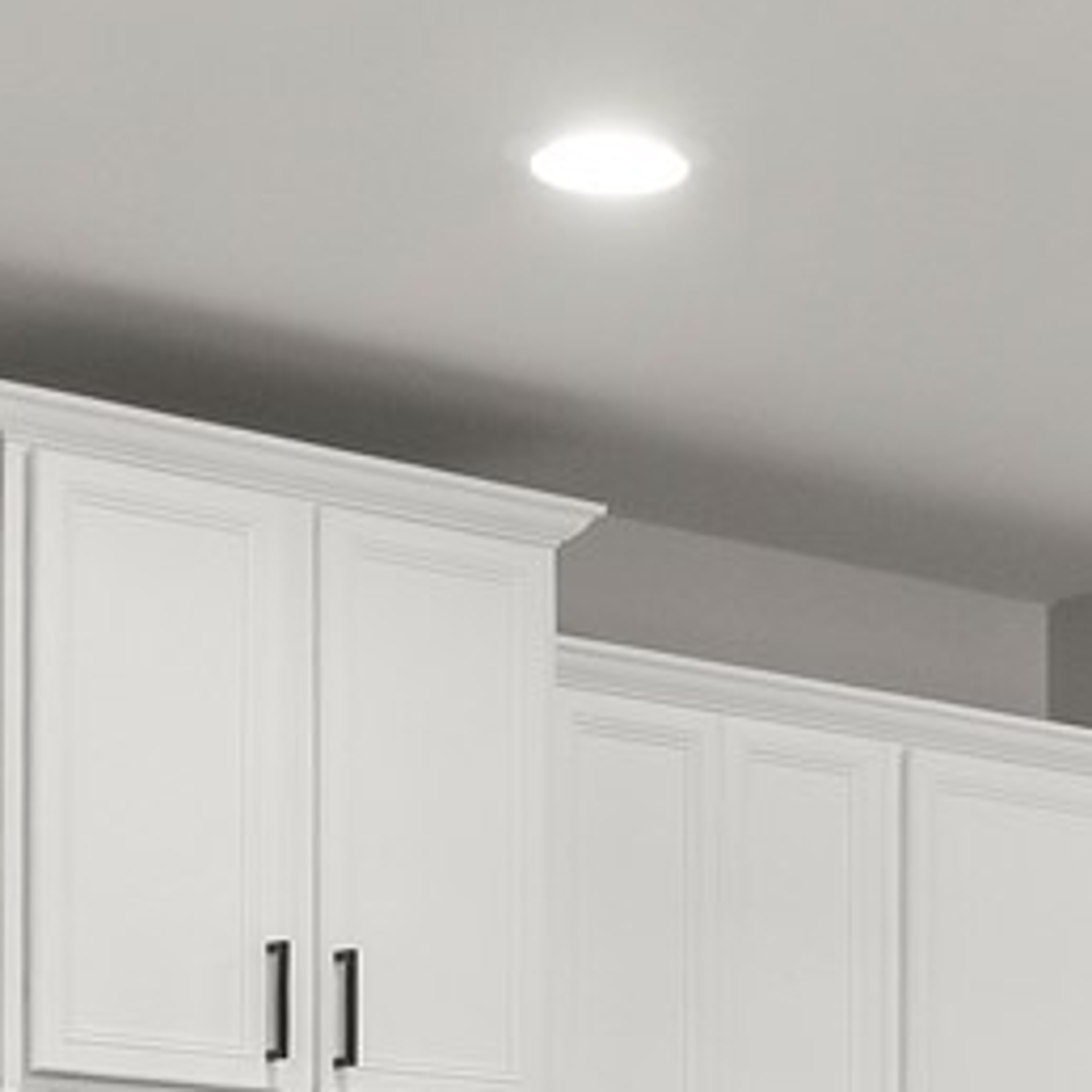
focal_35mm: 107
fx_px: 3819
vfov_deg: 15.3
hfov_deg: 16.0
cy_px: 1526
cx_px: 1096
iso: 320
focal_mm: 10
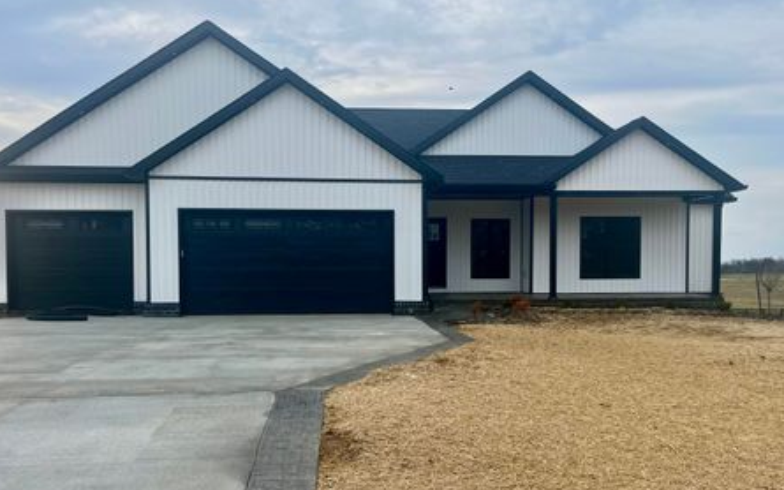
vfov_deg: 40.5
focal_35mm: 31
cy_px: 285
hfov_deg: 61.2
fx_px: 662
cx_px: 379
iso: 50
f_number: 1.6
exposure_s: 1/1309
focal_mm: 5.1
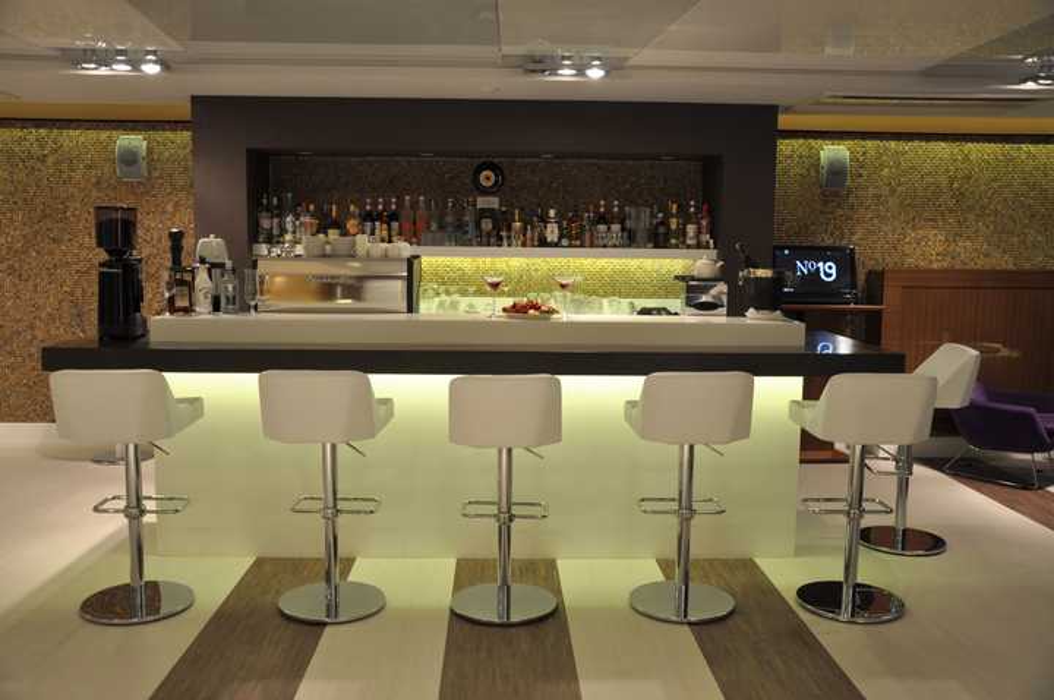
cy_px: 350
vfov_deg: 39.9
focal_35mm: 33
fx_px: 965
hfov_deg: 57.3
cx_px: 527
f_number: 3.8
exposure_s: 1/20
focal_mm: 22
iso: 200
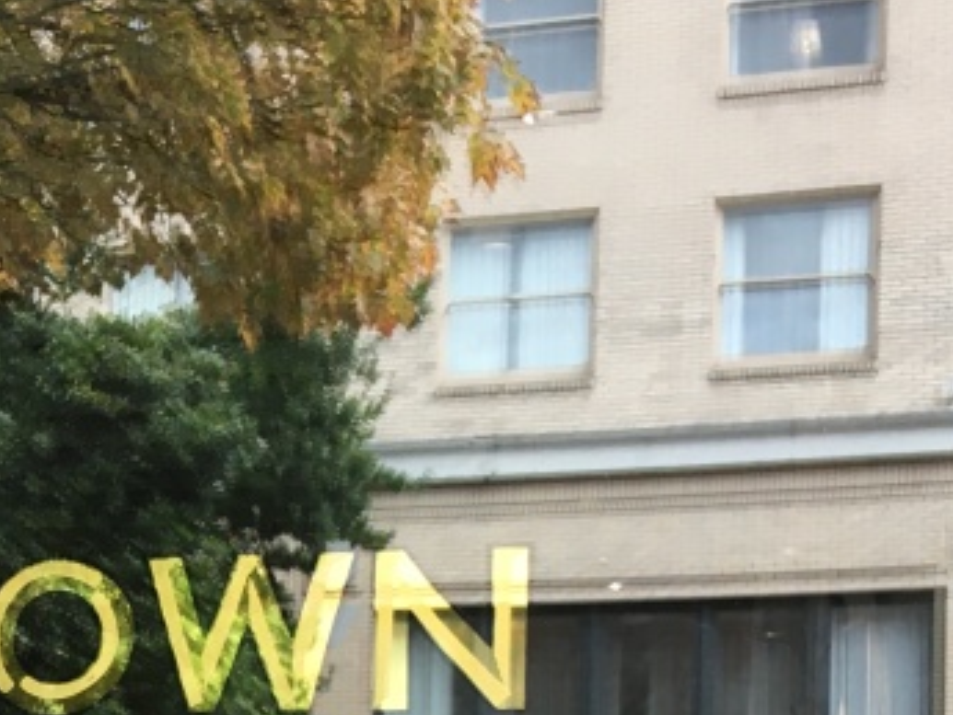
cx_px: 83
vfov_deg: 16.6
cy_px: 825
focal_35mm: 86
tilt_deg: +5.7
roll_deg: -0.4
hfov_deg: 22.2
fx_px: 2368
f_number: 2.2
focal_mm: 4.15
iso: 25
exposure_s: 1/30
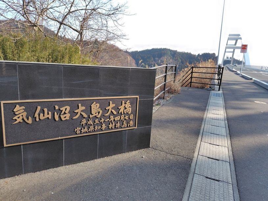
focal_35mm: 23
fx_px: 178
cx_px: 134
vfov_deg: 58.9
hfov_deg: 73.9
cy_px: 100
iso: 50
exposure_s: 1/594
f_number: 1.9
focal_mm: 5.6
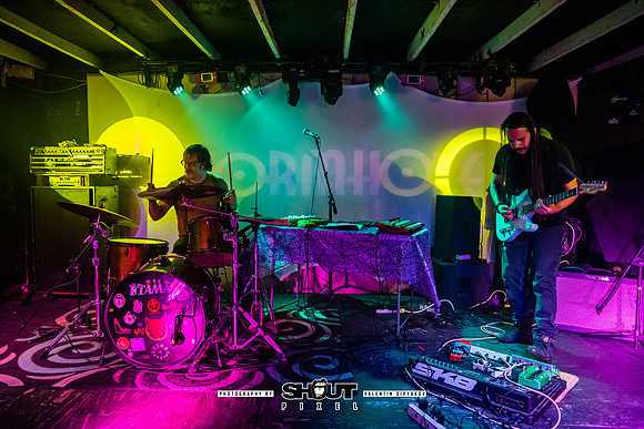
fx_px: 434
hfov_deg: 73.2
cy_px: 214
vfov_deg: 52.7
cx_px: 322
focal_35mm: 24
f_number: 2.8
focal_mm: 24
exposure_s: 1/200
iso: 3200
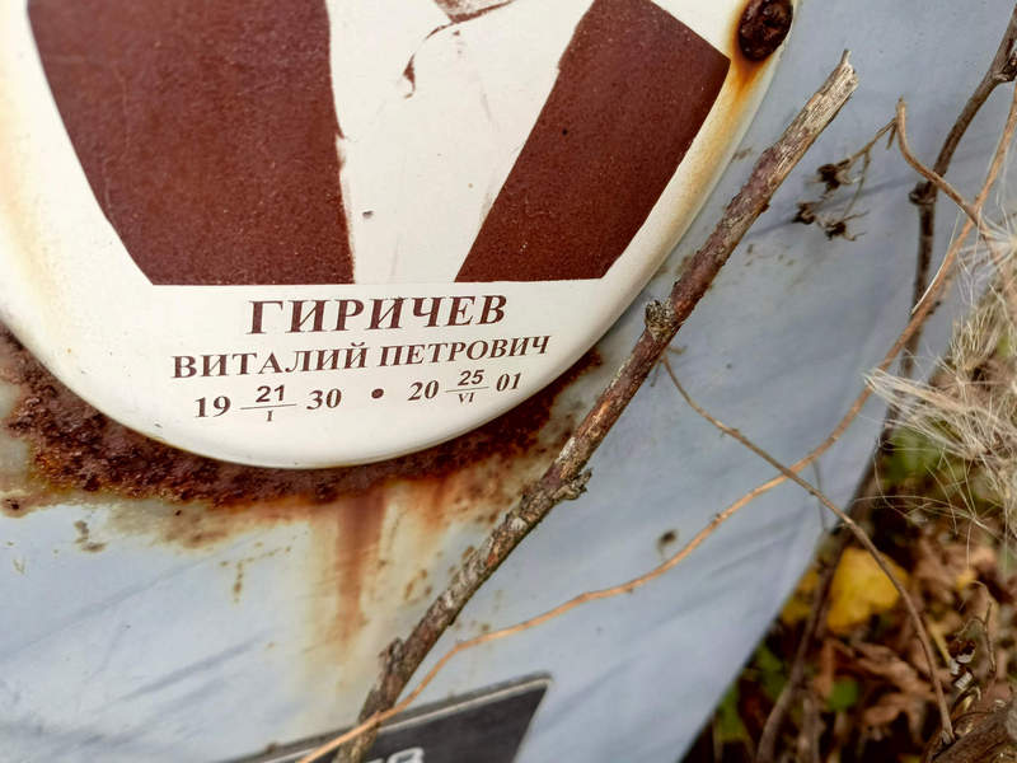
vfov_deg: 54.9
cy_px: 382
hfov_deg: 69.4
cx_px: 508
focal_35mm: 25
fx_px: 734
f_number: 1.69
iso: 153
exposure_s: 1/100
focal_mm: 4.76
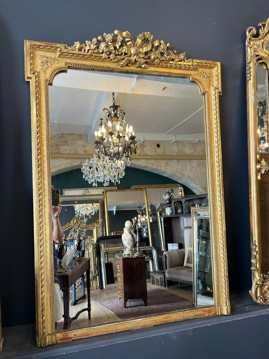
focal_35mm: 26
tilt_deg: -5.4
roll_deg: +0.8
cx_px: 134
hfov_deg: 53.1
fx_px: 269
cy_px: 180
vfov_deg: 67.3
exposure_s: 1/122
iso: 100
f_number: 1.6
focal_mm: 5.1
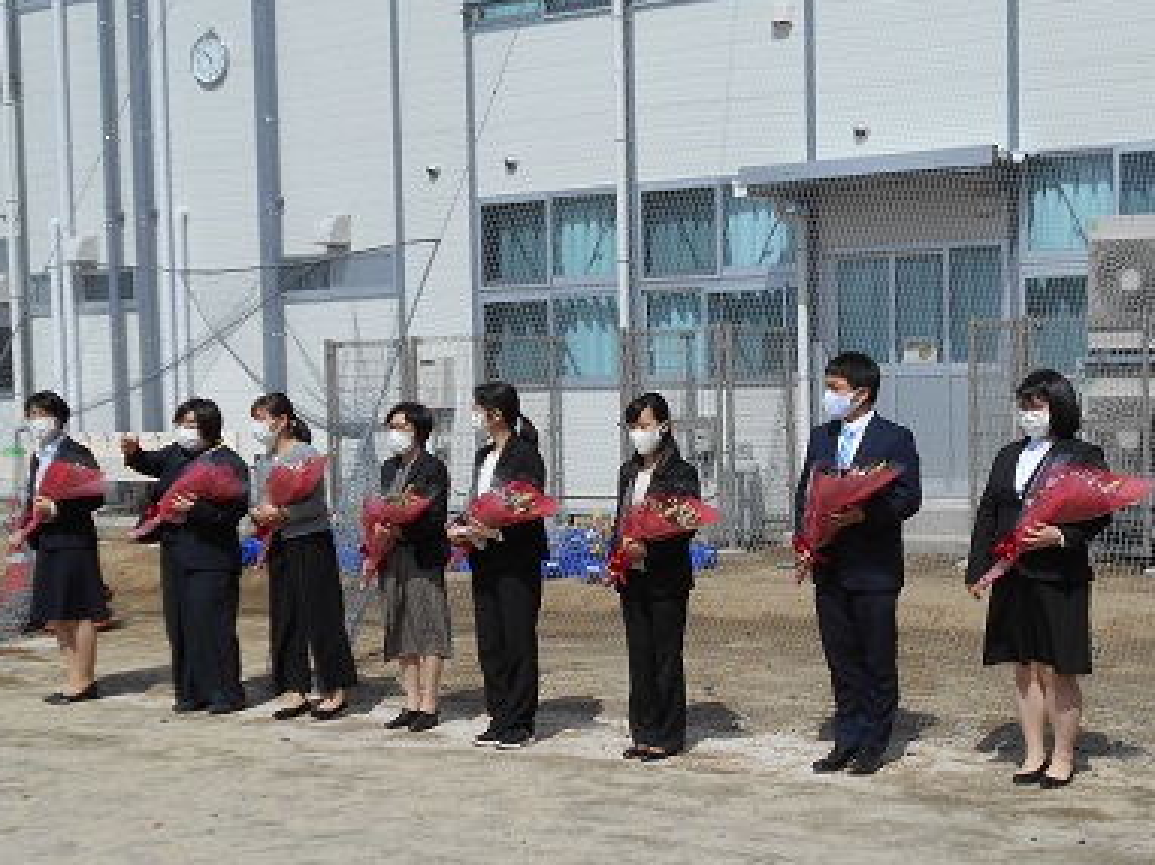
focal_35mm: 56
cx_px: 780
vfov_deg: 26.0
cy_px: 522
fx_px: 1867
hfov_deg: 34.0
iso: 80
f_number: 3.9
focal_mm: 6.7
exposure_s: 1/1250
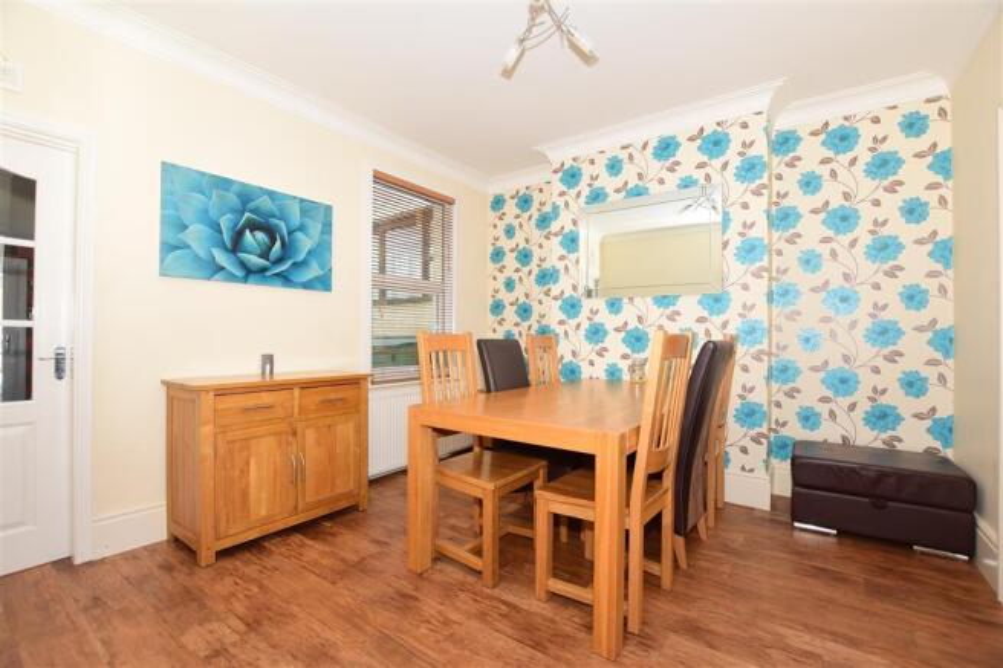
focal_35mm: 15
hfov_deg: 100.4
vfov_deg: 77.3
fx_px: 418
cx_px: 502
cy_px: 334
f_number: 5.6
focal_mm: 10
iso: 400
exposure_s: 1/100
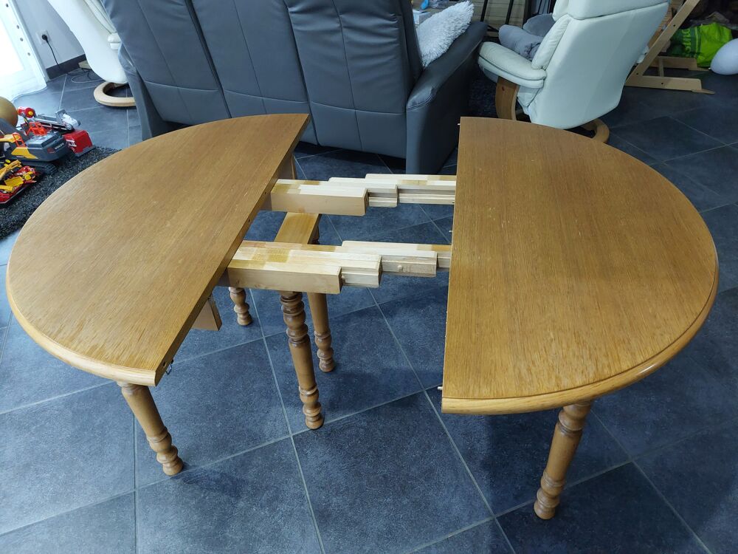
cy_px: 277
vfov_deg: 54.9
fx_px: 533
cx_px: 369
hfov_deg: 69.4
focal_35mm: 25
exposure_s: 1/50
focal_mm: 5.23
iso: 640
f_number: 1.8
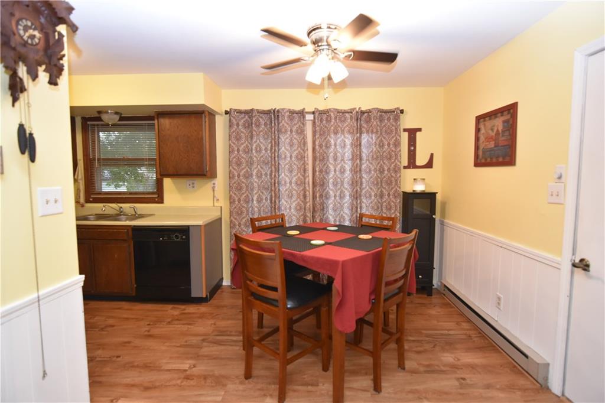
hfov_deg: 95.0
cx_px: 302
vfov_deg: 72.0
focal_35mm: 16
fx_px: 277
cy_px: 202
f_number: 3.2
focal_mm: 11
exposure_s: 1/60
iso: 800
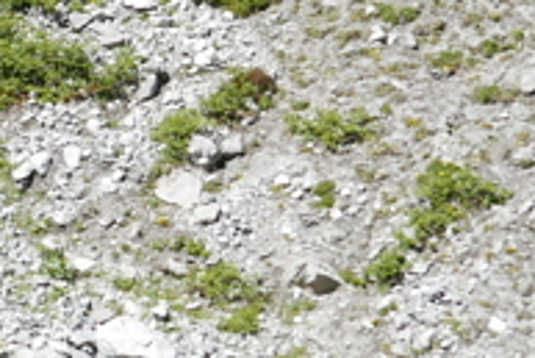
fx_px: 2216
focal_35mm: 149
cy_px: -125
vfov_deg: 9.1
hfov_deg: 12.4
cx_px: -475
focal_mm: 10.9
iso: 200
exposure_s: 1/320
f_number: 5.6
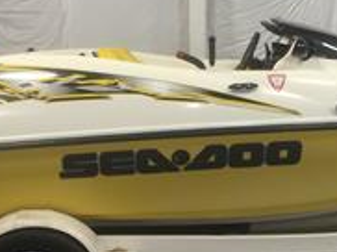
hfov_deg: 19.2
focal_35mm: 102
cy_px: 152
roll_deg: +0.3
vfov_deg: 14.5
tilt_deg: -8.8
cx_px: 217
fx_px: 992
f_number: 2.2
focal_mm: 4.15
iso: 40
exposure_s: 1/30
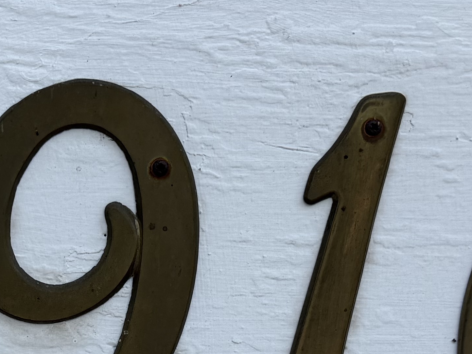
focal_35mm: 95
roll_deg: -0.9
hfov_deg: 20.4
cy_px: 412
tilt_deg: -7.2
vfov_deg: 15.1
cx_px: 100
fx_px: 1295
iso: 80
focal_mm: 6.76
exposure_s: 1/742
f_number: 1.78
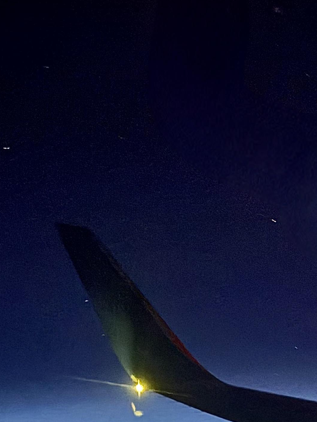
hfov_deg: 19.8
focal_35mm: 74
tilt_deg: -3.7
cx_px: 204
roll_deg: -0.4
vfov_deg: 23.5
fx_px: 904
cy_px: 537
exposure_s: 1/2
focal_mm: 5.96
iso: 5000
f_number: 1.6
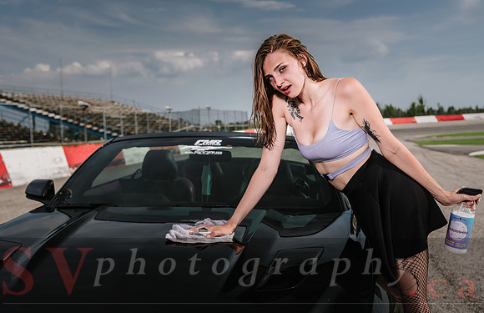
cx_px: 246
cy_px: 149
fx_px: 655
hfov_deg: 40.6
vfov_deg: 26.9
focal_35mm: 49
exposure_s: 1/250
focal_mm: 48
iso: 50
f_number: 5
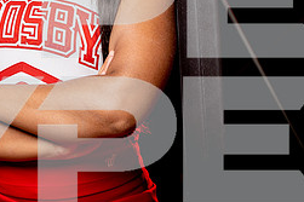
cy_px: -5
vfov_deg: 10.8
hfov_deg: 16.1
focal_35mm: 125
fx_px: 1055
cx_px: 18
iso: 400
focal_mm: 54
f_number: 4.5
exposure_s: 1/250
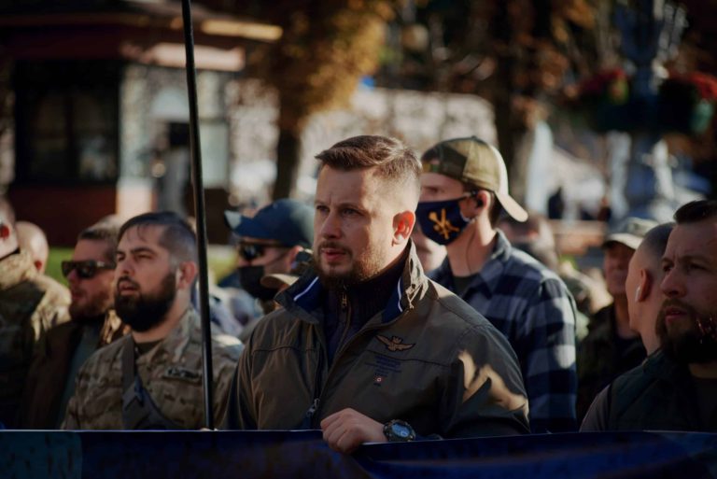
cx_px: 358
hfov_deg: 16.4
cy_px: 240
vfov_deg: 11.0
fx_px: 2491
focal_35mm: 125
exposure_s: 1/640
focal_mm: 125
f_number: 4.5
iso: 100
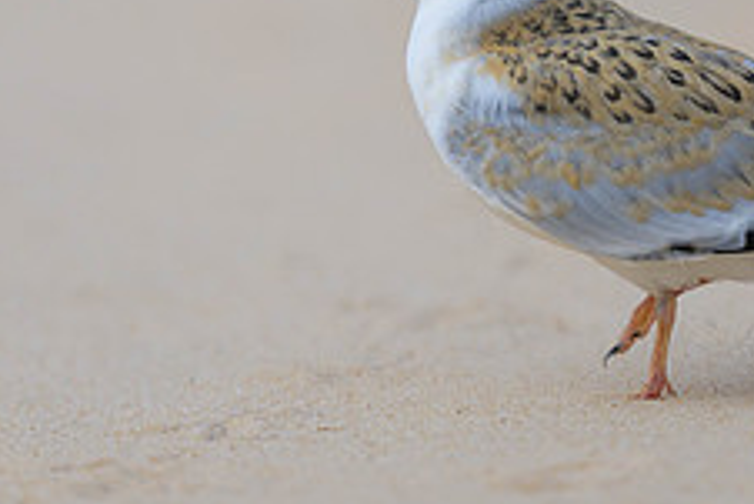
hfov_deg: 1.0
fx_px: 45100
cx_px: 378
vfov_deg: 0.6
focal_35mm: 2152
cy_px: 36
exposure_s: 1/2500
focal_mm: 560
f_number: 4
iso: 250
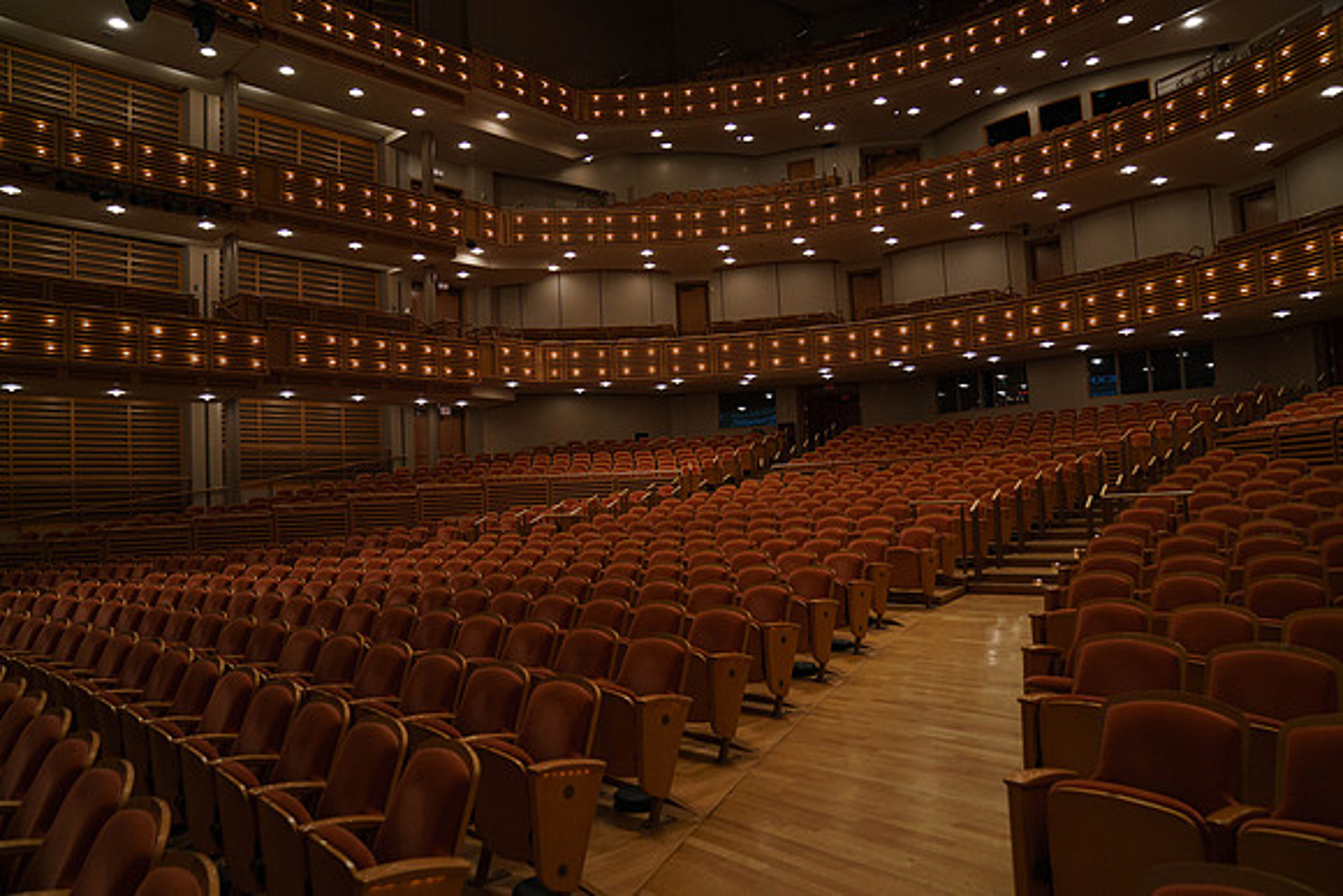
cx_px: 672
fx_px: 896
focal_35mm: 24
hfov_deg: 73.7
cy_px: 448
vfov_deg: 53.2
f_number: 3.2
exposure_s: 1/200
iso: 2500
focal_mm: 24
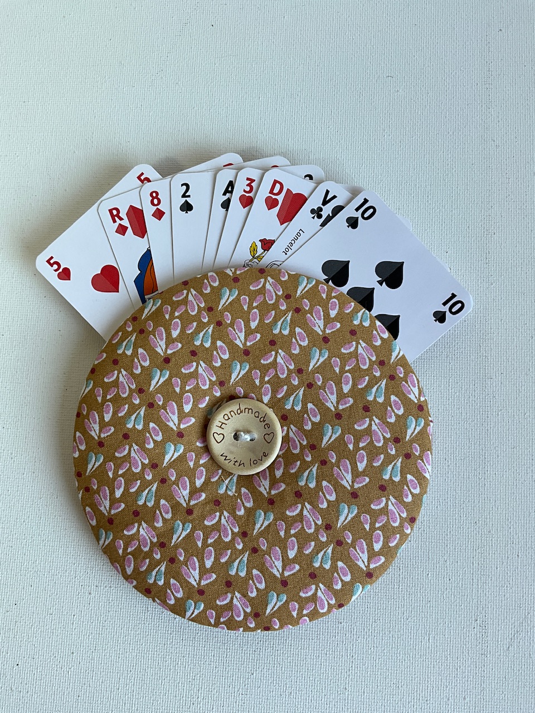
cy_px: 356
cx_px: 268
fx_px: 598
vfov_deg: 61.7
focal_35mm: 29
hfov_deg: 48.2
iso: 40
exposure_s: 1/122
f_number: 1.8
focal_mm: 3
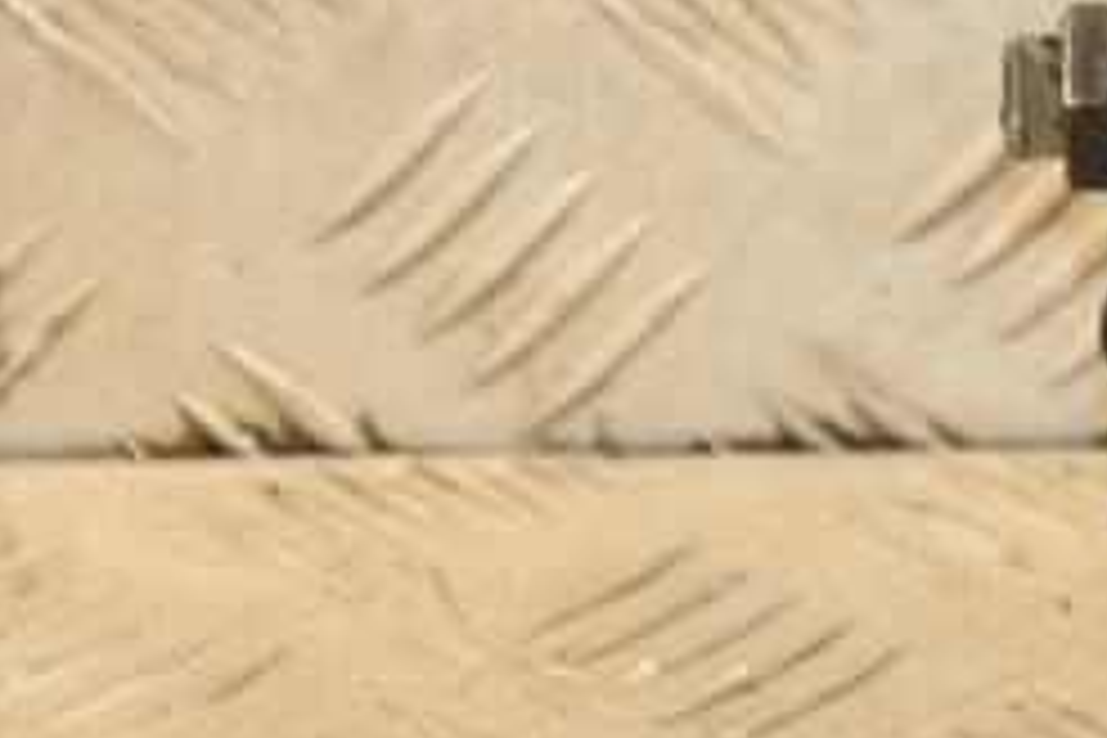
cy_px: 243
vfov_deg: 3.6
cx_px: 1269
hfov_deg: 5.3
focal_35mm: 384
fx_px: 11814
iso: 800
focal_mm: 105
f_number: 5.6
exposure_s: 1/100
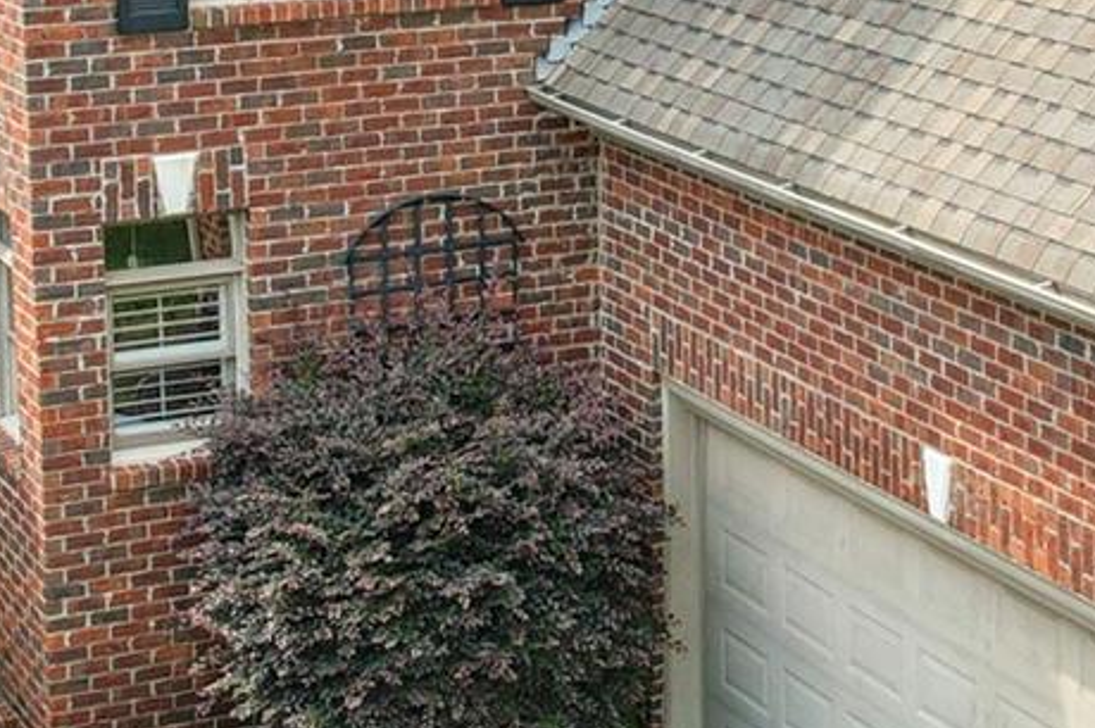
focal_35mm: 98
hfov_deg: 20.8
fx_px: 2979
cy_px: 82
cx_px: 614
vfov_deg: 13.8
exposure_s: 1/80
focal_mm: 8.4
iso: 100
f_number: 2.8
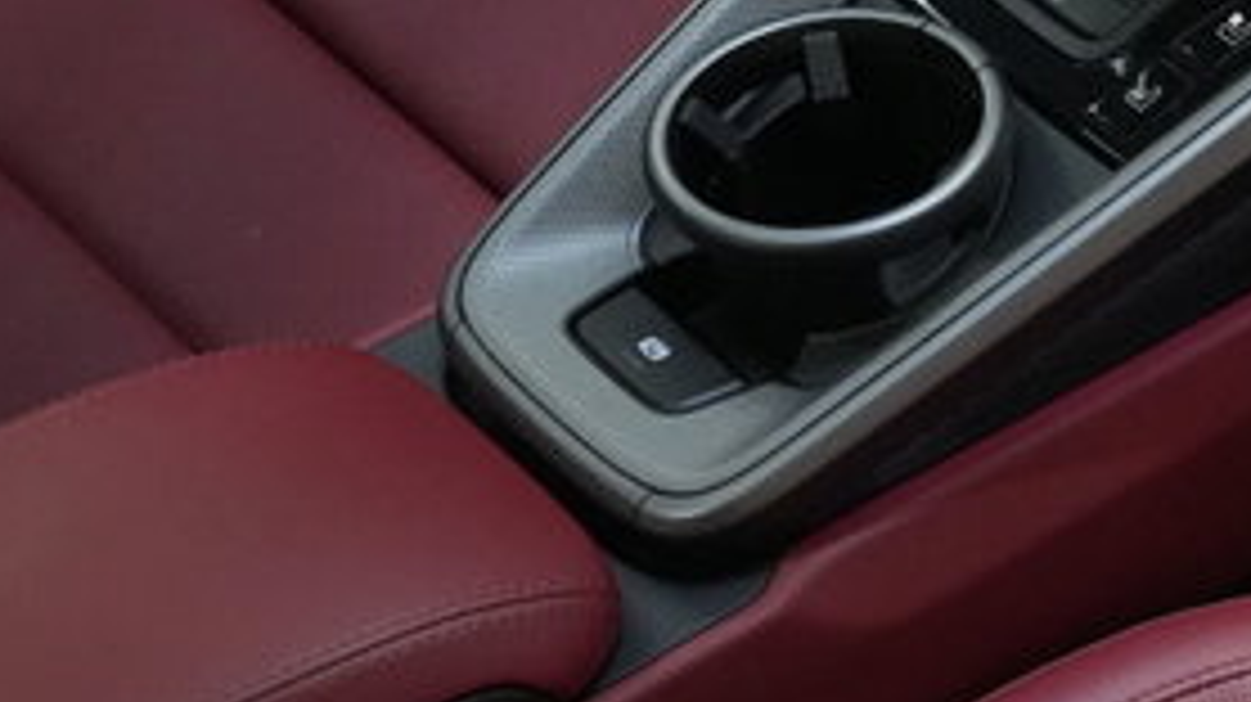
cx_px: 2205
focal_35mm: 135
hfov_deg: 14.2
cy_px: 812
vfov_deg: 8.9
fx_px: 4476
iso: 8000
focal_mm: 35
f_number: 4.5
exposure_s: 1/60
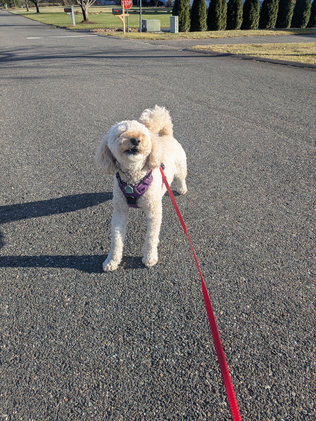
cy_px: 210
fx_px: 329
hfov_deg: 51.4
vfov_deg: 65.3
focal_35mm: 27
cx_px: 158
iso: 49
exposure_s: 1/1799
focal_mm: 4.38
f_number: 1.73
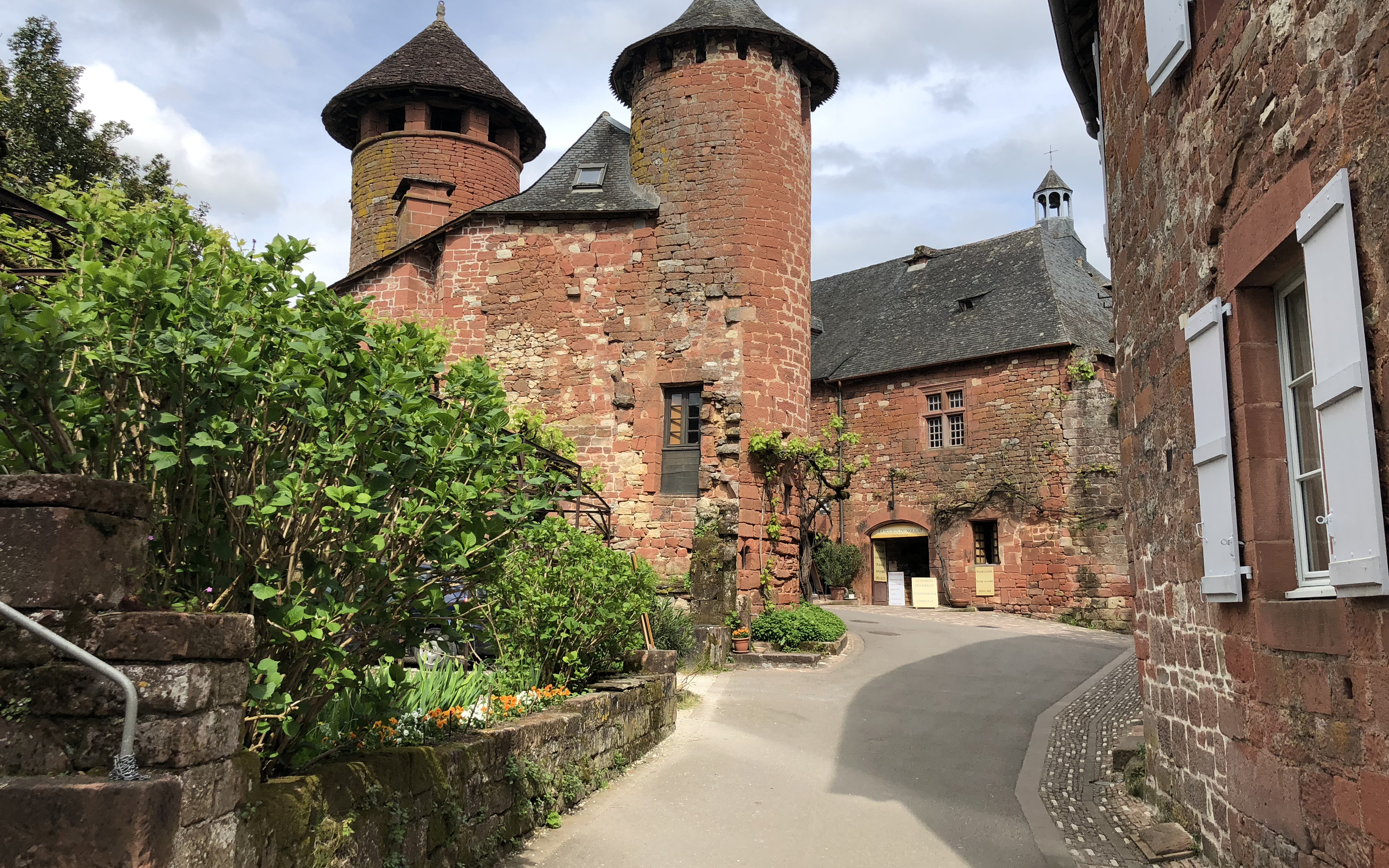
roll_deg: +0.5
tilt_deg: +11.1
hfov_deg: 62.9
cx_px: 690
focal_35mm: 30
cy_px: 418
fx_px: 1136
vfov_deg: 41.8
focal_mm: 4
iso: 20
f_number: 1.8
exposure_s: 1/1230
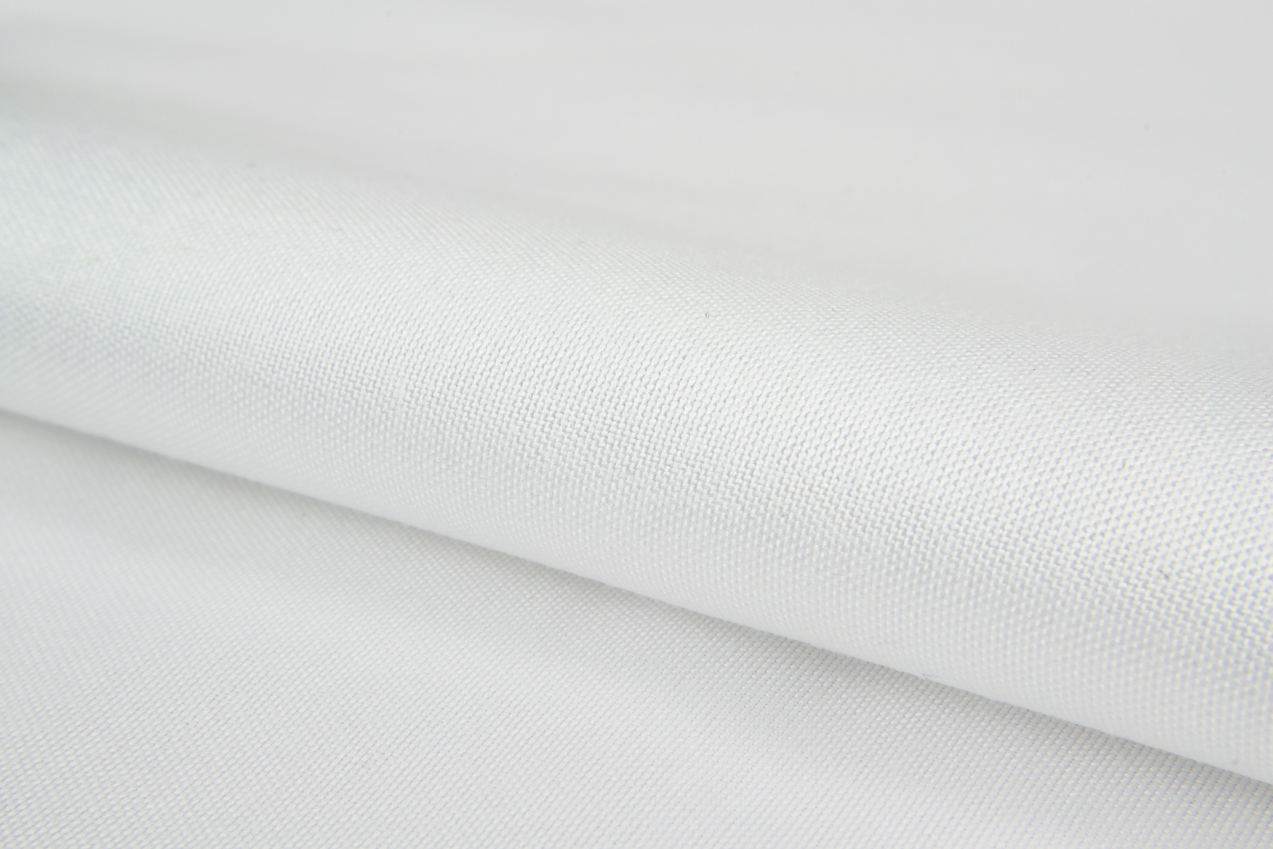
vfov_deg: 29.9
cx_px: 636
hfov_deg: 43.6
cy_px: 424
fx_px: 1591
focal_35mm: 45
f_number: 20
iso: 100
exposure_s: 1/5
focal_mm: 30
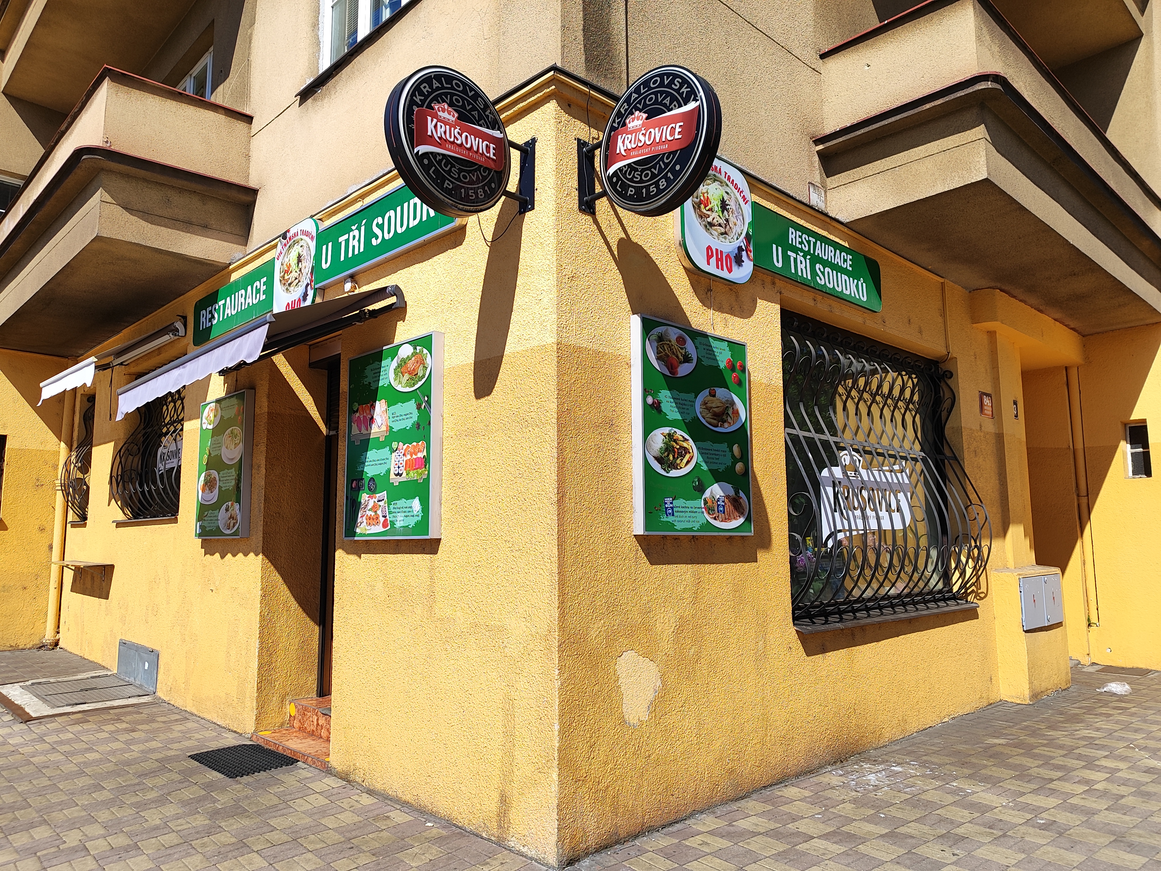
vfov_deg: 56.8
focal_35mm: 24
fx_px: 805
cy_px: 436
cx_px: 580
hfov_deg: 71.6
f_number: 1.89
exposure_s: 1/710
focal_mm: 5.89
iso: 50
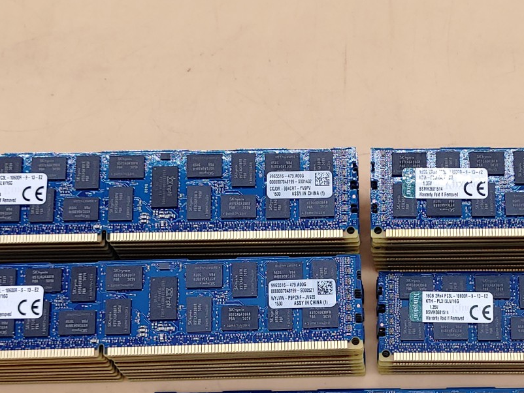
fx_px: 1060
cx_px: 362
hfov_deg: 27.5
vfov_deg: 20.8
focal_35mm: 70
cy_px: 319
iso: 50
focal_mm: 4.36
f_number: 1.8
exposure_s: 1/120
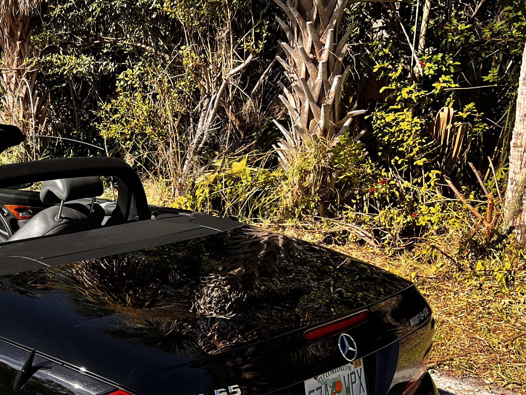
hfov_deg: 32.9
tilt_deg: -15.7
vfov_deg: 26.8
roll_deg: +1.9
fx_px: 821
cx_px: 14
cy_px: 274
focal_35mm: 54
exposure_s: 1/1531
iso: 50
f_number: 1.5
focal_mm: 5.7
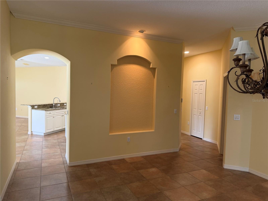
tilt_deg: -2.8
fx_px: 186
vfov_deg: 56.8
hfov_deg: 71.6
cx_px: 134
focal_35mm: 24
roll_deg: -1.5
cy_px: 100
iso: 160
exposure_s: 1/121
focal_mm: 6.76
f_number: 1.78
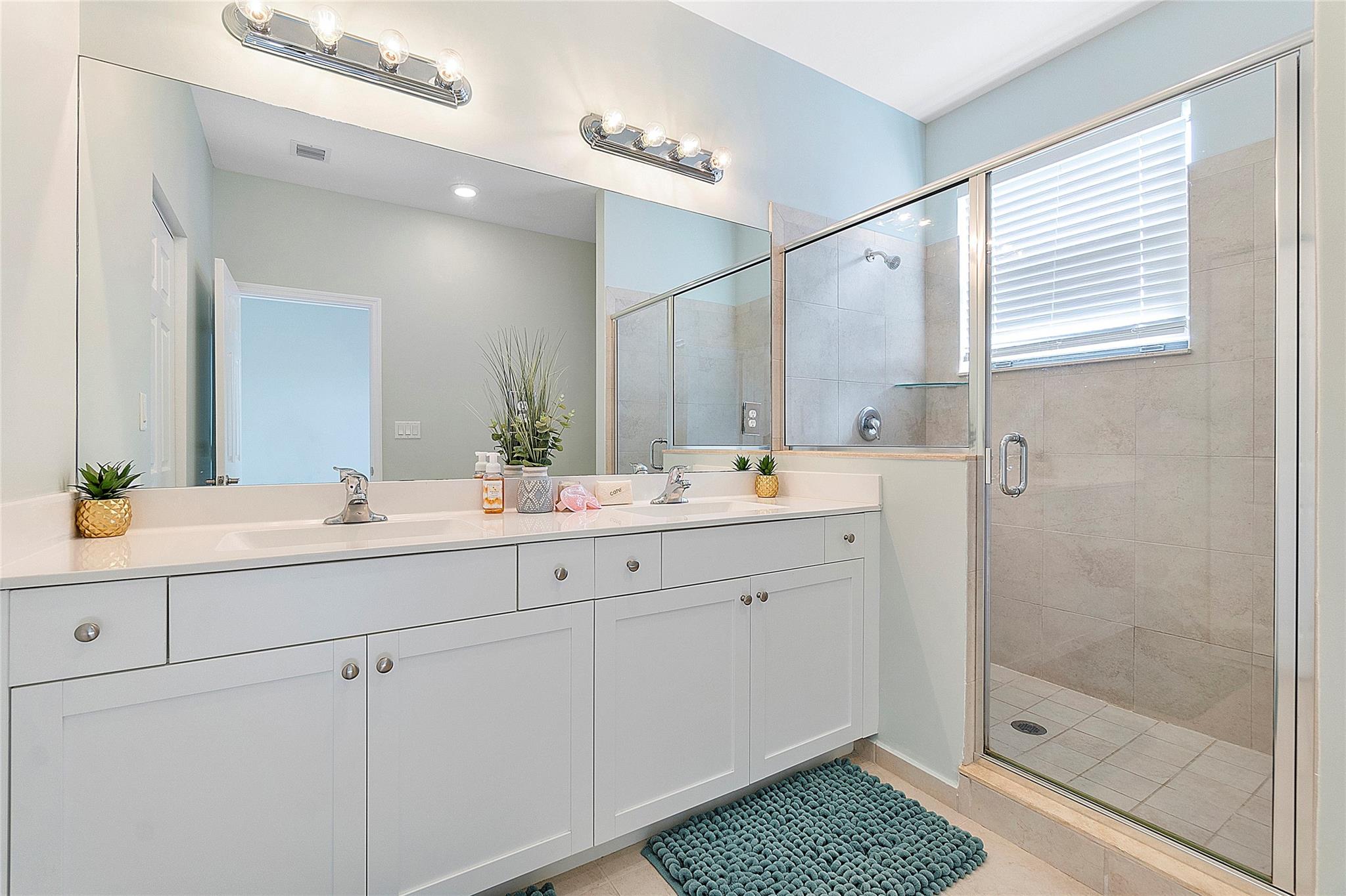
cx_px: 673
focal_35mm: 15
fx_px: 561
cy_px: 448
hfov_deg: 100.4
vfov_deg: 77.3
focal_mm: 10
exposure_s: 1/25
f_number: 8
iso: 250
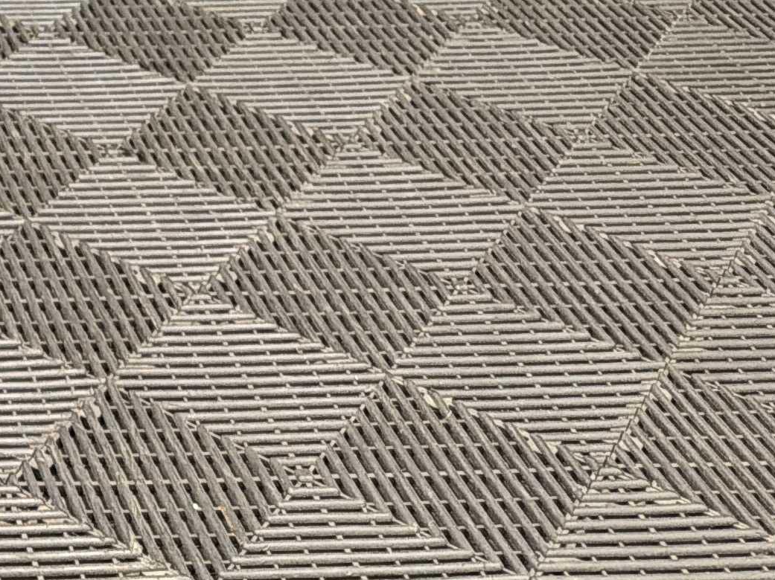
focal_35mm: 93
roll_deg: +1.9
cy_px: -506
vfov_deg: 13.9
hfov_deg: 17.5
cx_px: -574
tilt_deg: -14.8
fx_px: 2081
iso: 250
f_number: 1.78
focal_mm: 6.76
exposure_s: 1/60
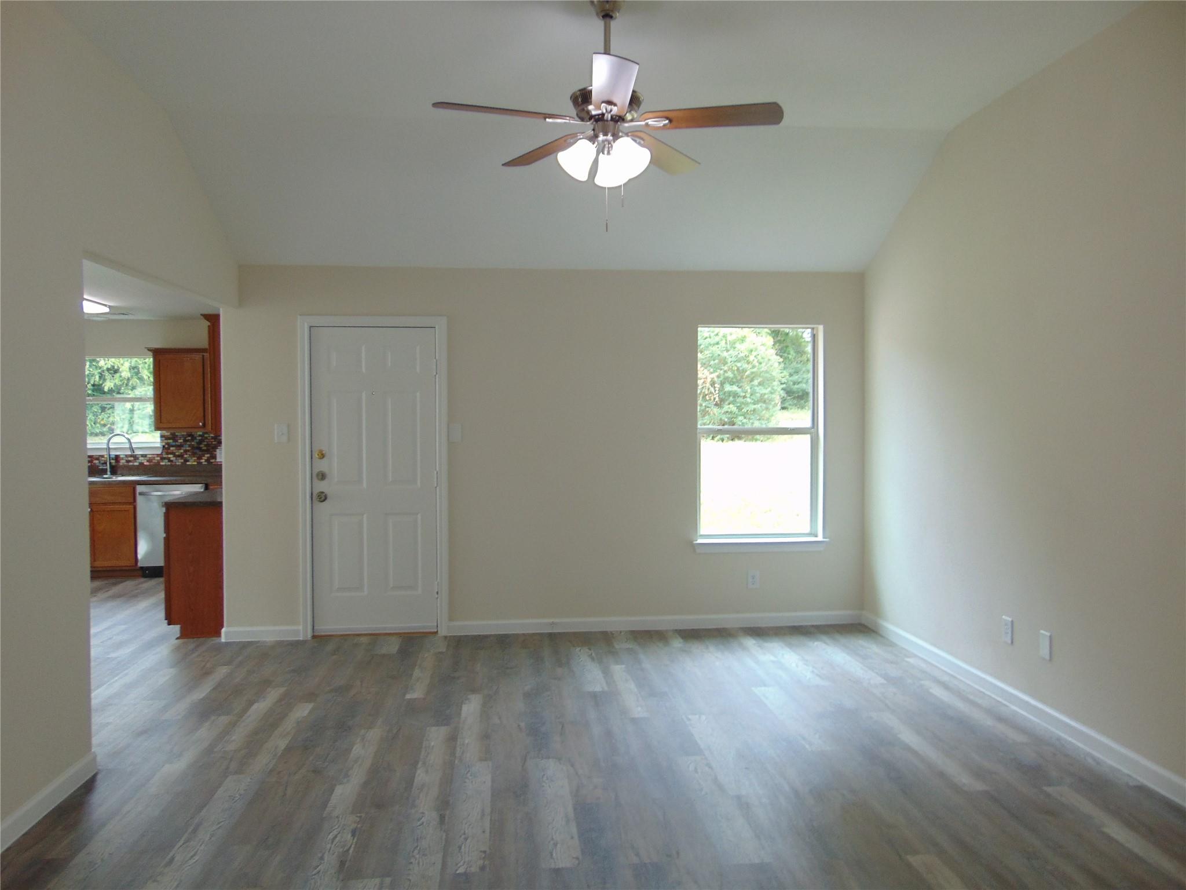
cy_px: 445
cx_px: 593
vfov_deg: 54.9
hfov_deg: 69.4
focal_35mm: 25
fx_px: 857
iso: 80
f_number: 3
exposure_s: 1/40
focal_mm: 4.5
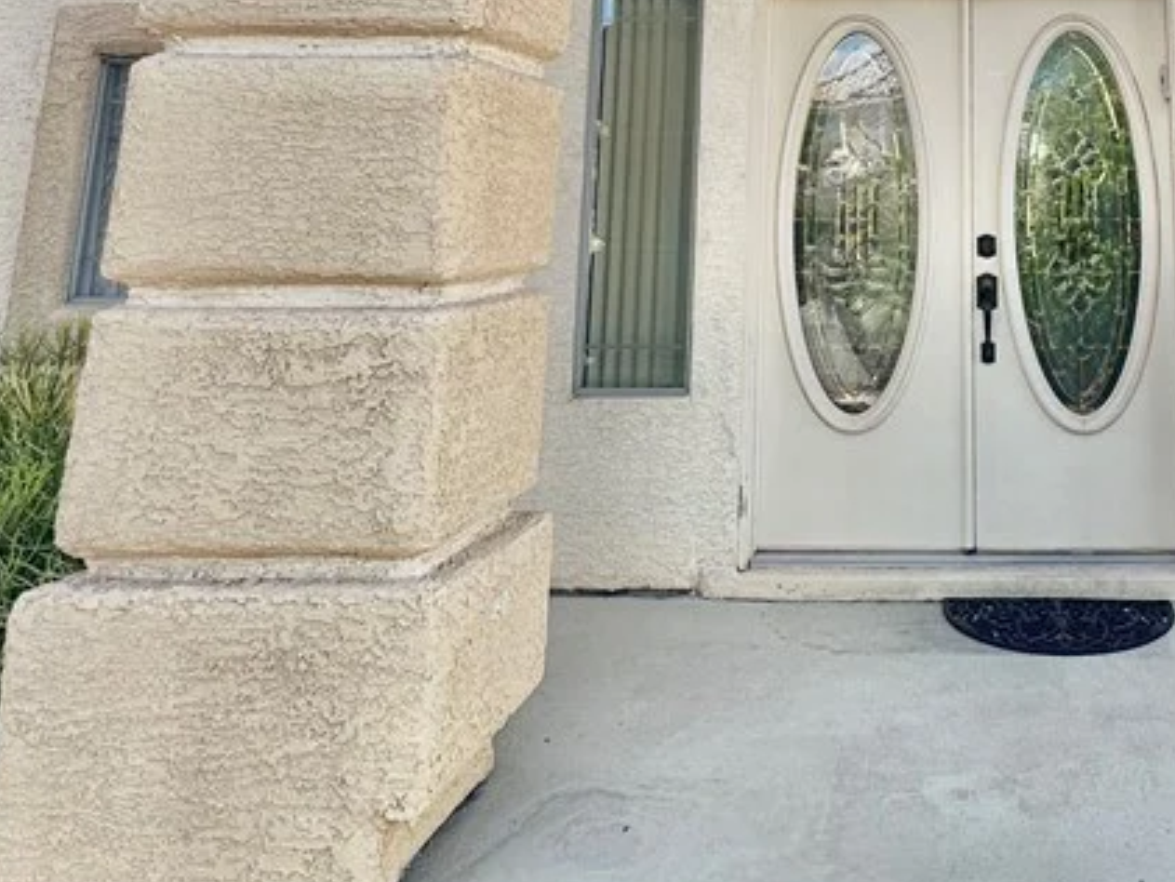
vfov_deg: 36.2
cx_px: 945
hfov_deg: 50.6
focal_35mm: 34
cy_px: -60
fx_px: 1154
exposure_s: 1/658
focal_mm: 2.22
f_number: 2.2
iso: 40
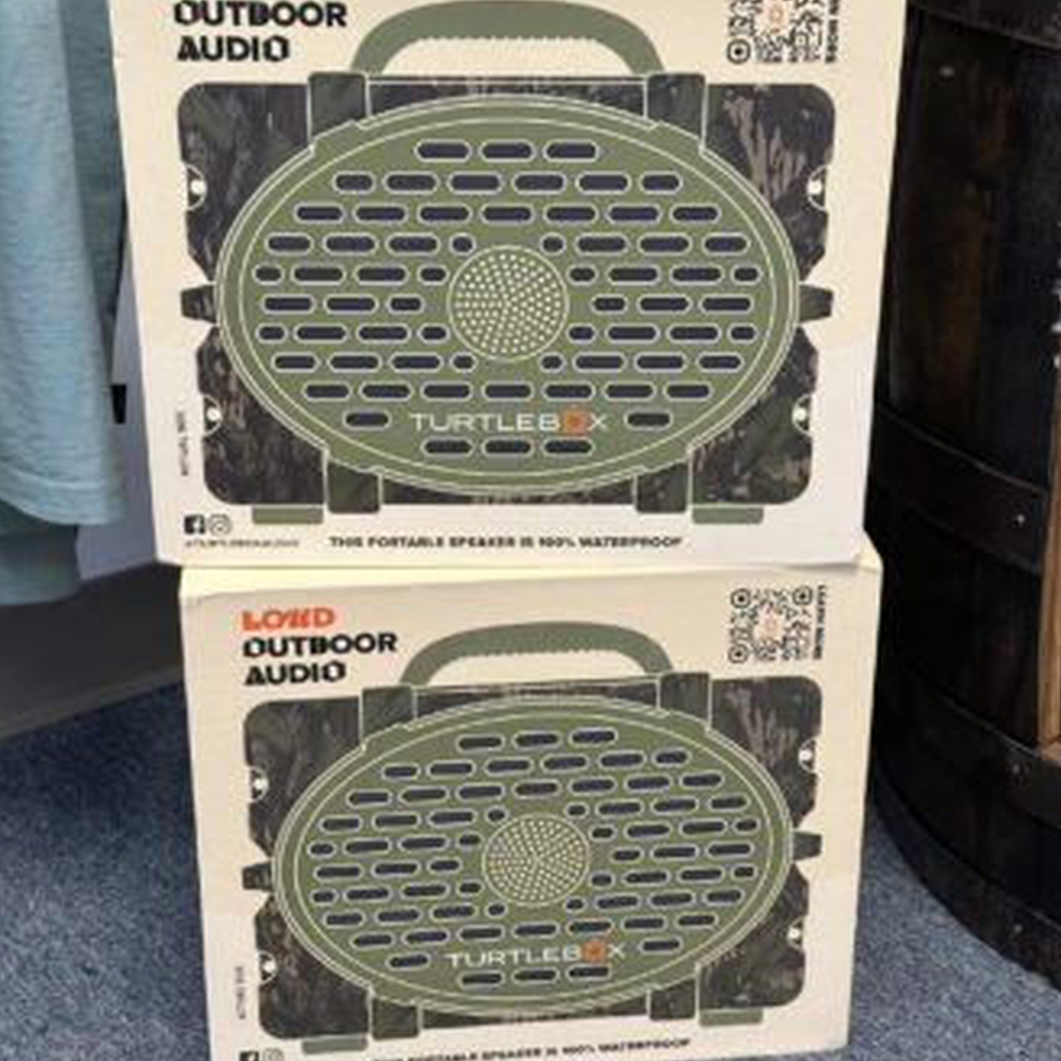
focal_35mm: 57
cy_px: 488
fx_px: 1977
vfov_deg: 30.0
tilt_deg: -23.6
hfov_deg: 30.0
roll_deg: -0.6
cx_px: 530
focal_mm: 6.86
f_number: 1.78
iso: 125
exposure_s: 1/60
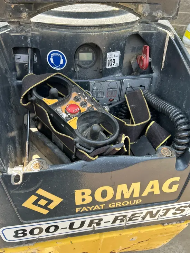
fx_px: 190
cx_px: 95
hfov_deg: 53.1
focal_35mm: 26
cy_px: 126
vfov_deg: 67.3
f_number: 1.5
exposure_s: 1/544
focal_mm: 5.7
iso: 50
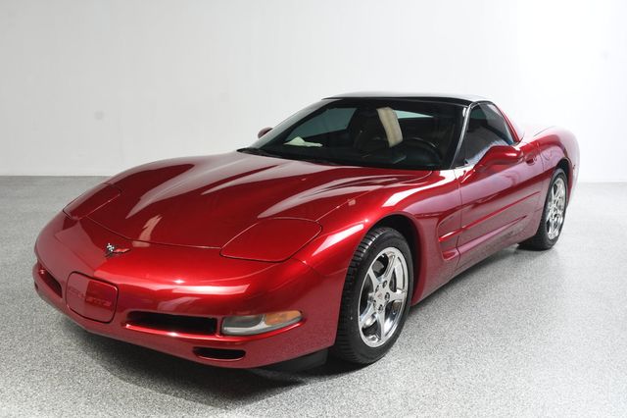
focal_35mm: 36
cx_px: 314
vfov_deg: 36.8
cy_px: 209
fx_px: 627
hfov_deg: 53.2
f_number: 8
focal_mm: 24
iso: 100
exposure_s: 1/160
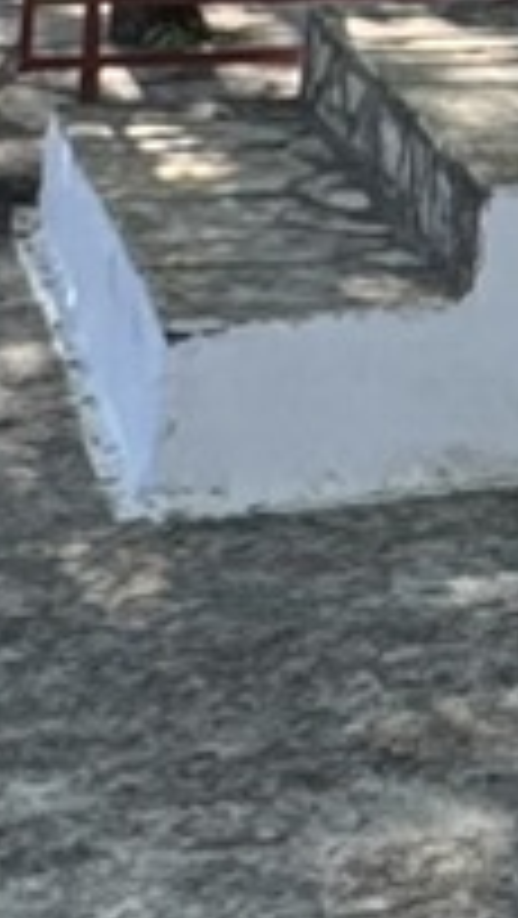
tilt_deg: +2.6
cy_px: -666
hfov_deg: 7.0
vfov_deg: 12.9
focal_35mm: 153
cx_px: 1608
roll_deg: -2.1
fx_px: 3730
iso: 40
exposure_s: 1/352
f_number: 2.2
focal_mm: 2.22
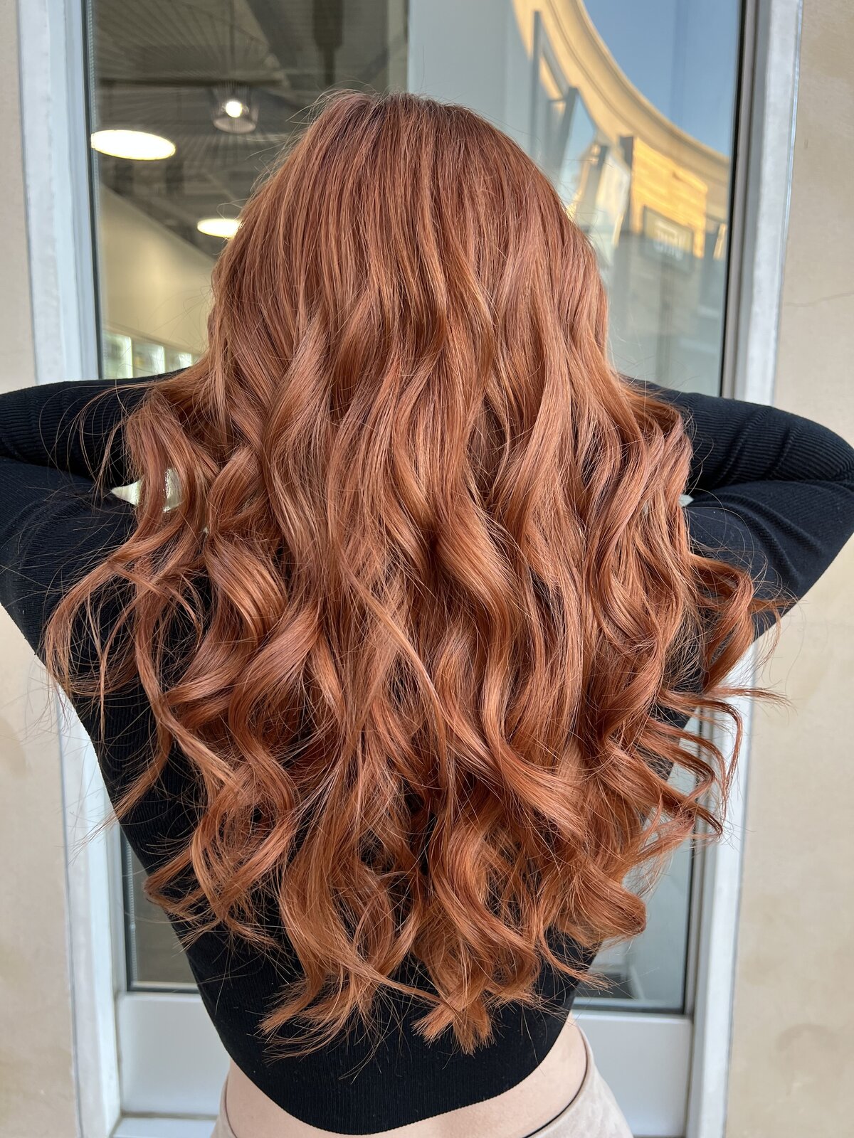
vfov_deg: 67.3
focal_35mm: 26
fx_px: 855
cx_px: 427
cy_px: 569
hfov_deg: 53.1
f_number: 1.5
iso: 80
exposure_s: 1/120
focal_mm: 5.7
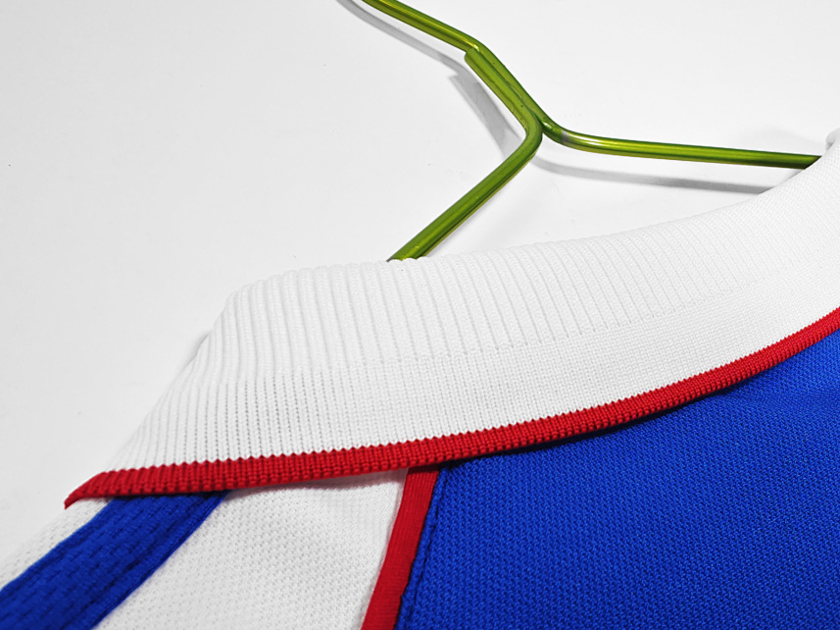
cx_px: 521
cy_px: 292
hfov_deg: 60.9
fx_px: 703
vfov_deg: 48.2
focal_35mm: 29
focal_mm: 2.59
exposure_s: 1/60
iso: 134
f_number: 2.2
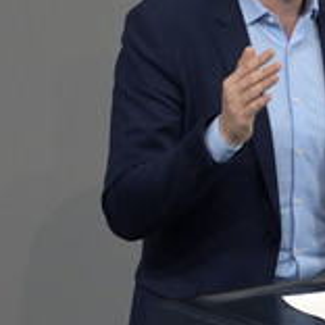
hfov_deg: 2.2
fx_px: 8370
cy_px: 94
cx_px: 299
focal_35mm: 788
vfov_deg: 2.2
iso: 10000
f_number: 5.6
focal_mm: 320
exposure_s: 1/320
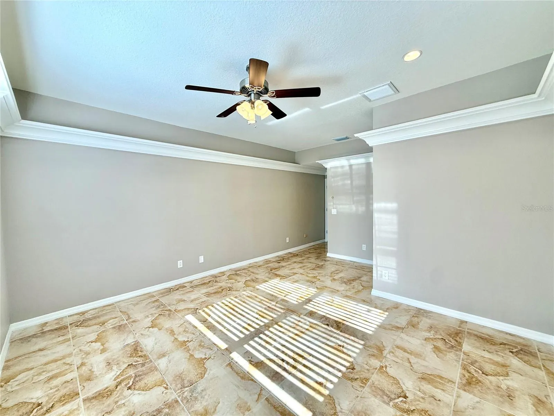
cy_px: 208
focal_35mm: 14
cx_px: 277
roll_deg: +0.8
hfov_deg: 102.1
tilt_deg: +0.7
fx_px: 224
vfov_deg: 85.7
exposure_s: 1/135
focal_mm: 2.22
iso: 64
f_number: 2.2
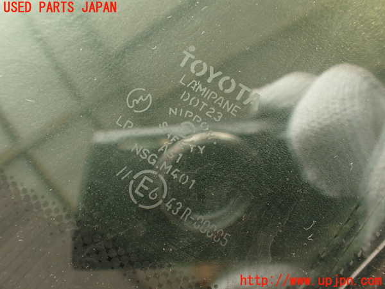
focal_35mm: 30
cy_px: 144
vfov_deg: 46.8
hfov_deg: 60.0
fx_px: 334
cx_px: 192
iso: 200
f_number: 2.3
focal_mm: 5.4
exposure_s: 1/50
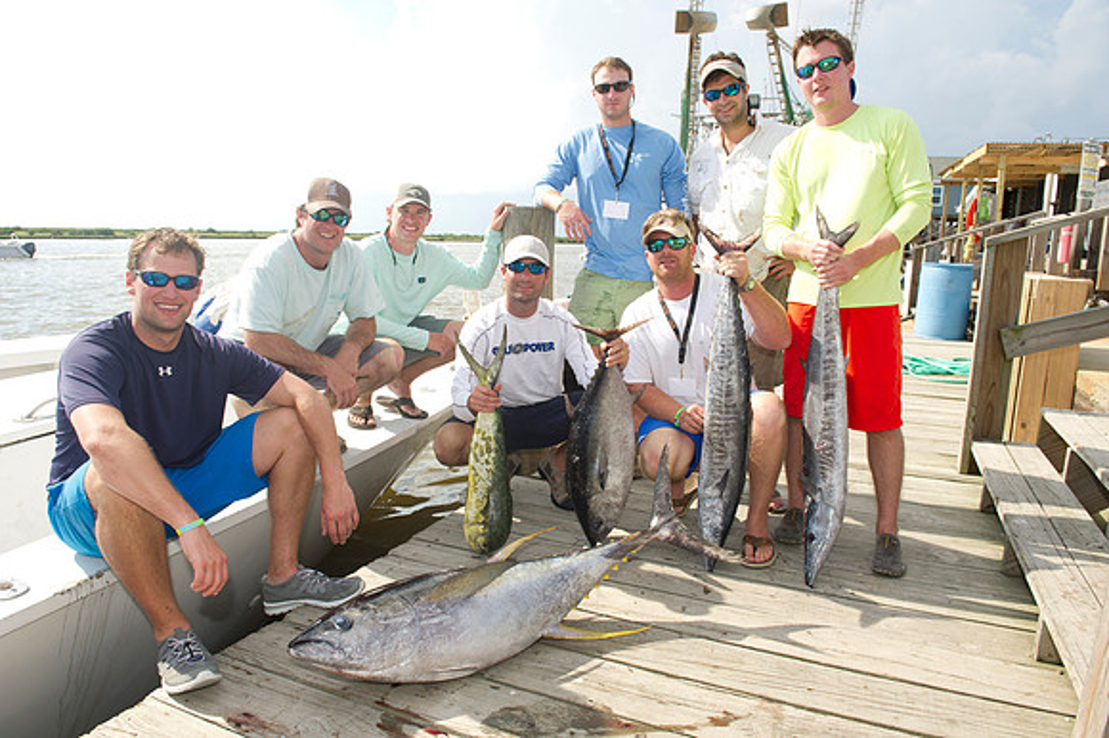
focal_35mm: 24
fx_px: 739
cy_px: 369
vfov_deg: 53.1
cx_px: 554
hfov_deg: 73.8
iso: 125
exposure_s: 1/250
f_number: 8
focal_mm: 24
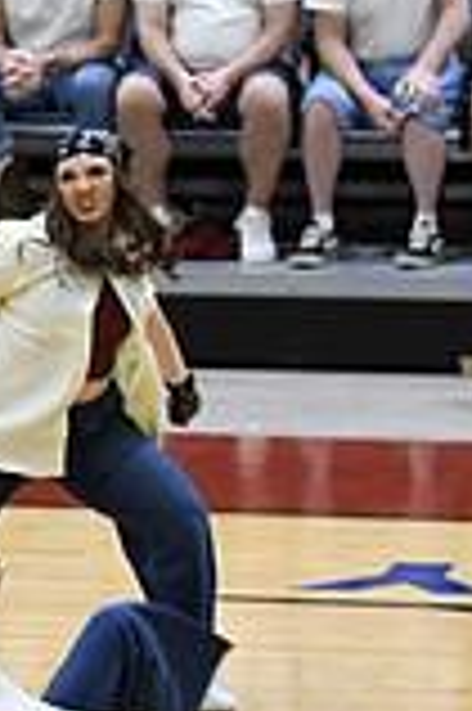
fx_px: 9342
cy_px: 695
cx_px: -769
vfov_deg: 4.3
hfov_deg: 2.9
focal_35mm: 474
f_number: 4
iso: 3200
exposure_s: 1/250
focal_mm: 86
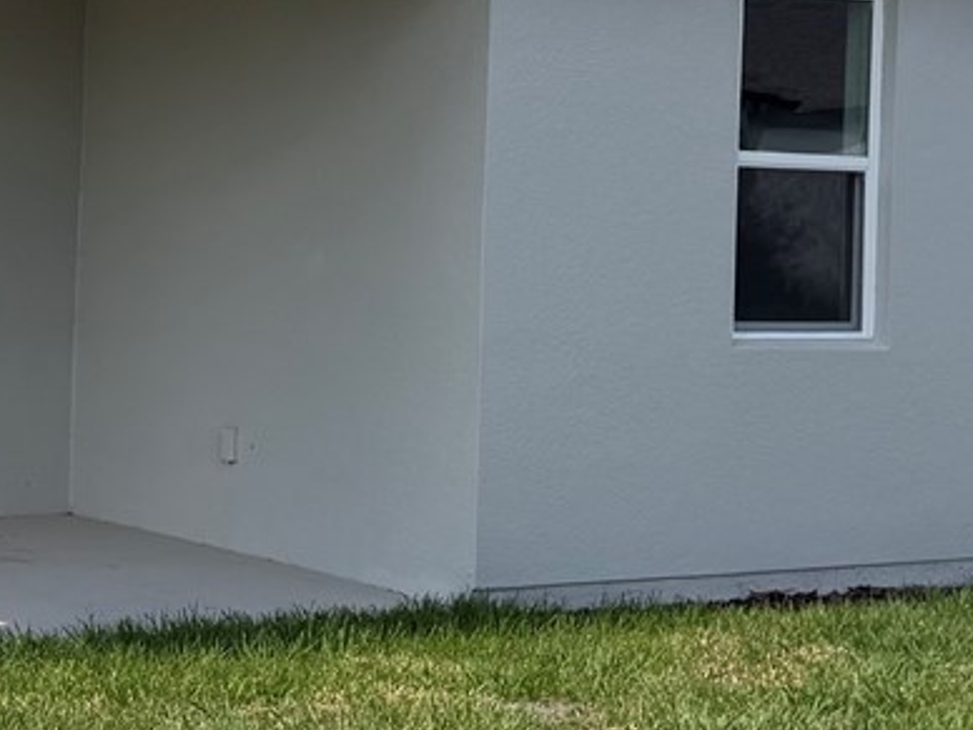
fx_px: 2783
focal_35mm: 99
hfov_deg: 19.3
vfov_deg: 14.8
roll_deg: -1.5
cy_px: 125
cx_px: 8
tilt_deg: +0.1
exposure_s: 1/4167
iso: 80
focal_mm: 6.76
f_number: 1.78
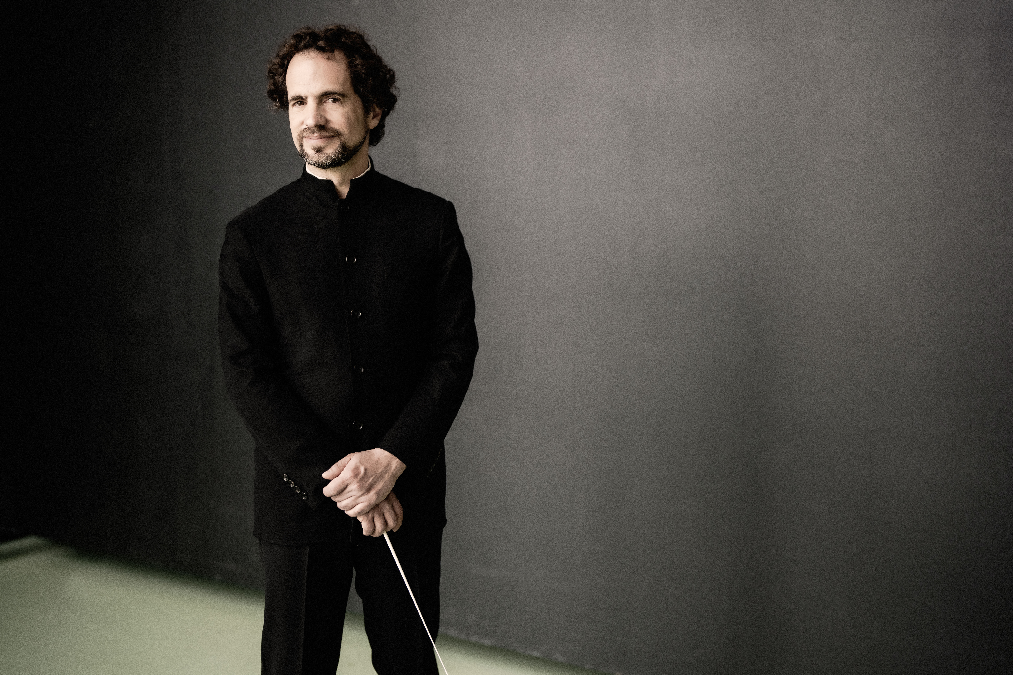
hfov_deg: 39.6
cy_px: 338
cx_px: 506
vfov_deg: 27.0
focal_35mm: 50
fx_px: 1407
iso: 250
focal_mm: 50
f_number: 1.2
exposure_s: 1/640
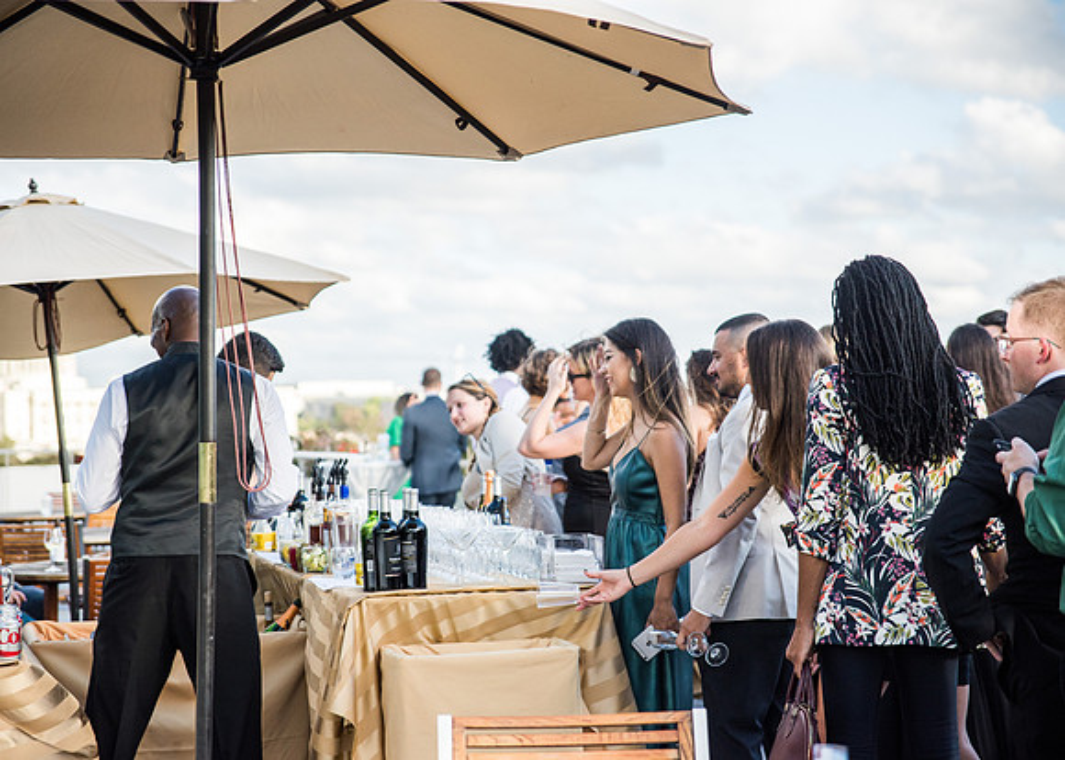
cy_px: 380
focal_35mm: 73
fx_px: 2216
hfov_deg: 27.0
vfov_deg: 19.5
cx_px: 513
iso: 640
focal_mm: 70
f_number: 2.8
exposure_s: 1/4000
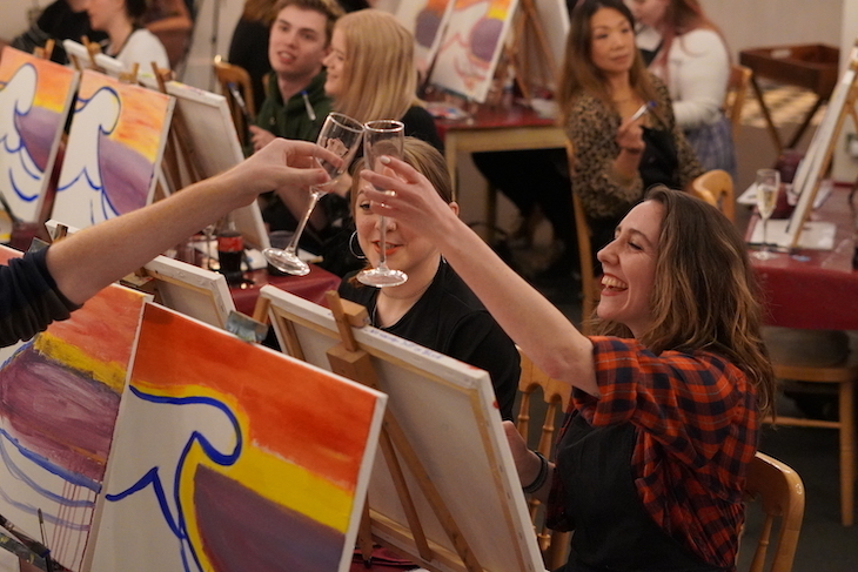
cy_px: 286
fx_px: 1788
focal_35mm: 75
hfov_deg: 27.0
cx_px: 429
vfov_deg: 18.2
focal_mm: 50
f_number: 2.8
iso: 6400
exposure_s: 1/160
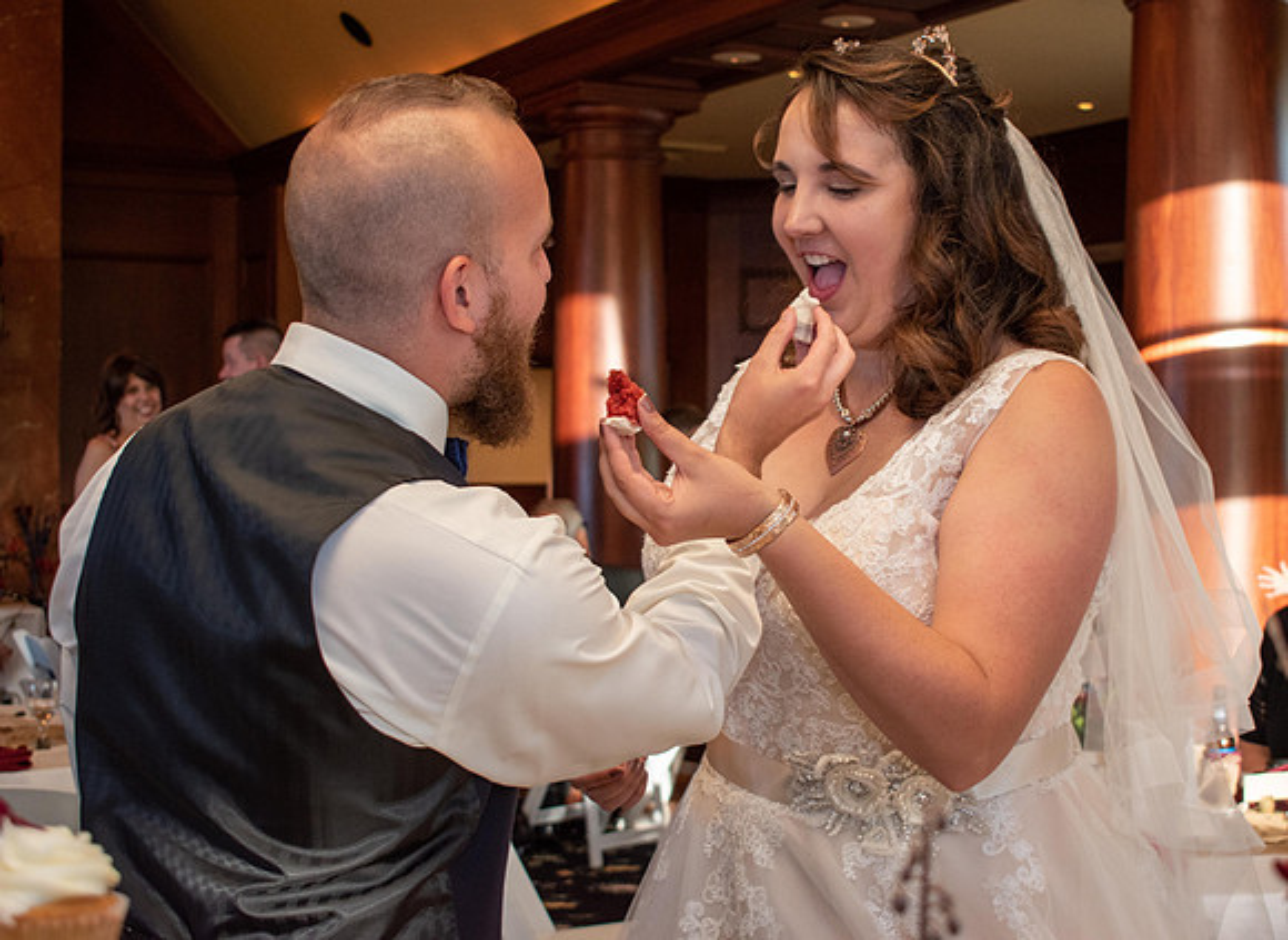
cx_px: 763
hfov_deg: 33.1
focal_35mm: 59
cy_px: 431
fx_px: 2161
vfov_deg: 24.5
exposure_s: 1/60
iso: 800
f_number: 4.5
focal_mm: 34
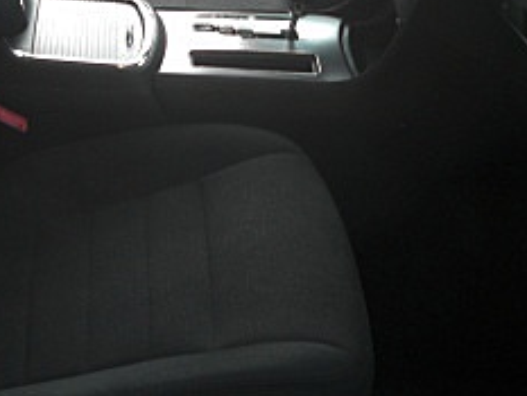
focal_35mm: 99
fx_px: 1508
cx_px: 185
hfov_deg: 19.8
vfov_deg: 14.9
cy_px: 72
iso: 200
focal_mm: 6.3
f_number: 2.8
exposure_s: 1/60
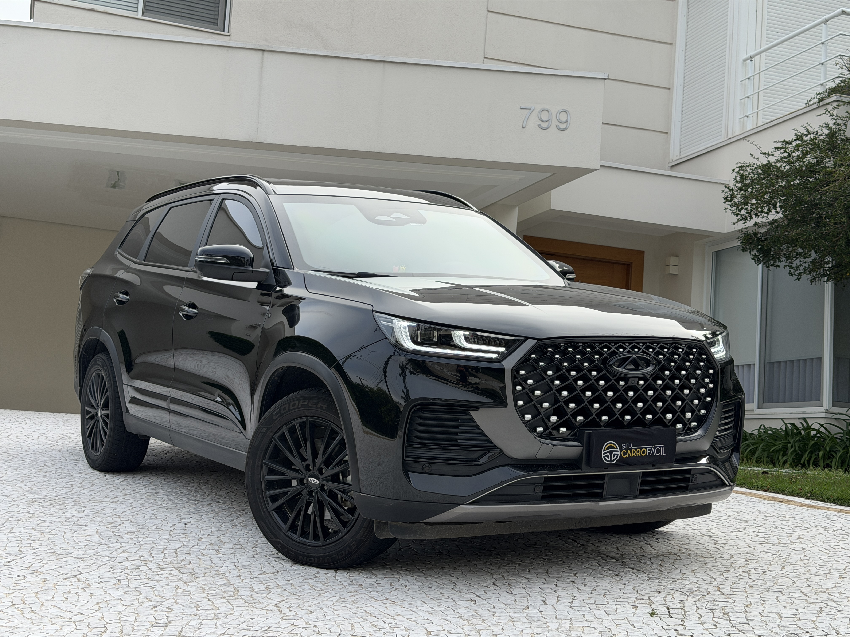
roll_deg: -2.9
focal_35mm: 48
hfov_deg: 39.7
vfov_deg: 30.3
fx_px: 1179
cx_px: 425
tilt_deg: +5.2
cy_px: 318
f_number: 1.78
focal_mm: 6.76
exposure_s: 1/1715
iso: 64
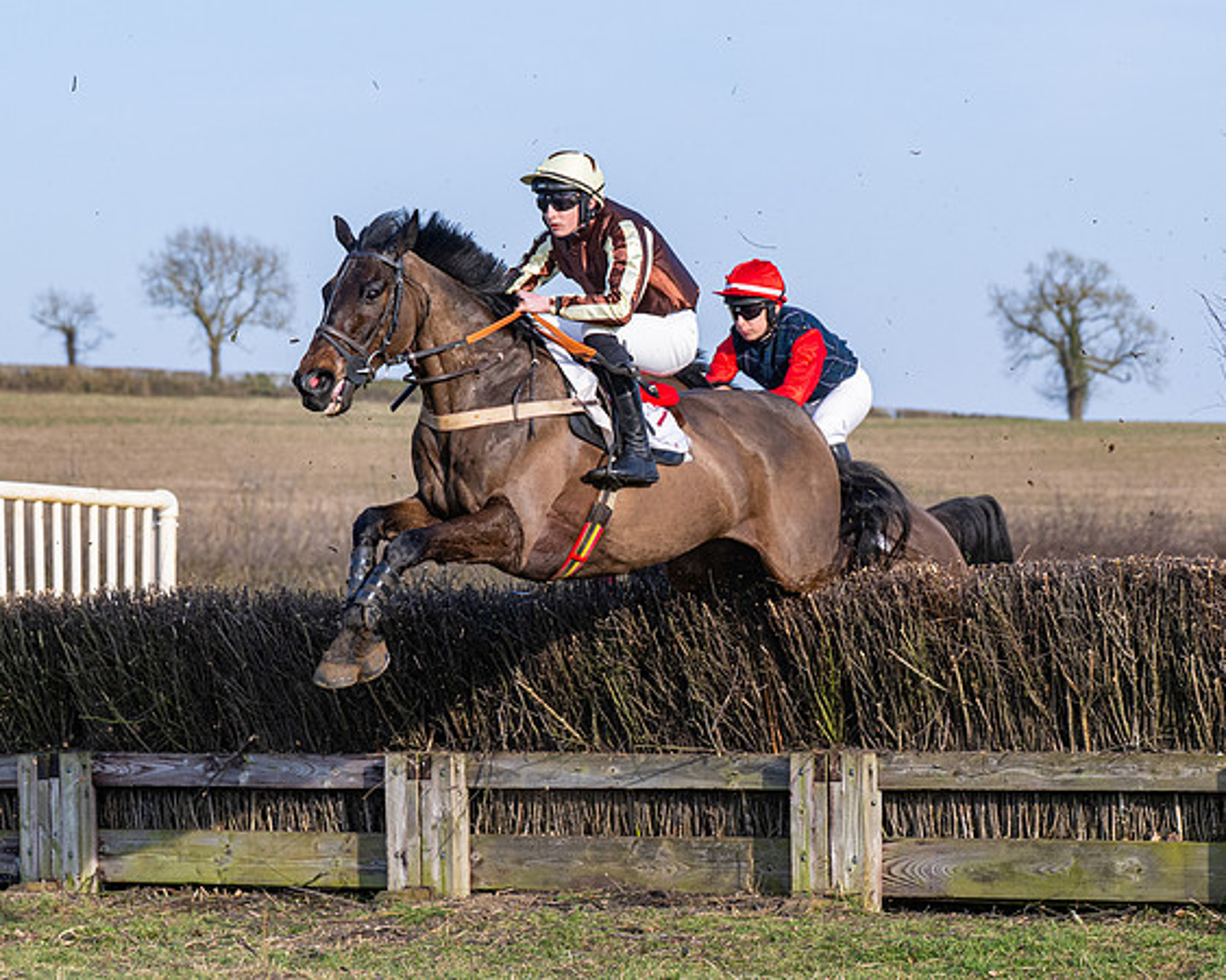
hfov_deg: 13.5
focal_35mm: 143
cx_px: 705
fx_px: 5172
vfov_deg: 10.8
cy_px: 450
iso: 250
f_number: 4
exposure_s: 1/1600
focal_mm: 70
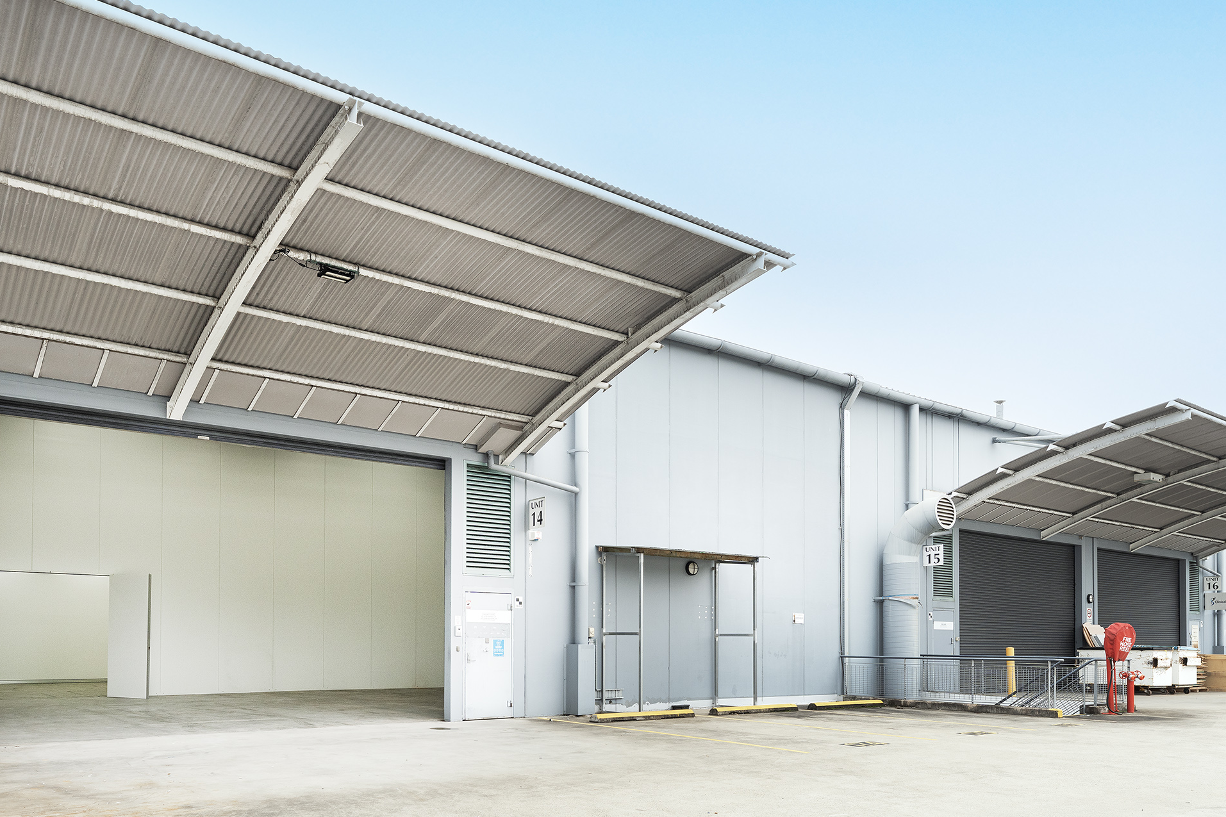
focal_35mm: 21
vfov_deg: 59.7
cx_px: 533
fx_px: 709
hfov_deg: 81.3
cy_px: 460
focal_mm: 17.7
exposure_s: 1/80
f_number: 8
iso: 400
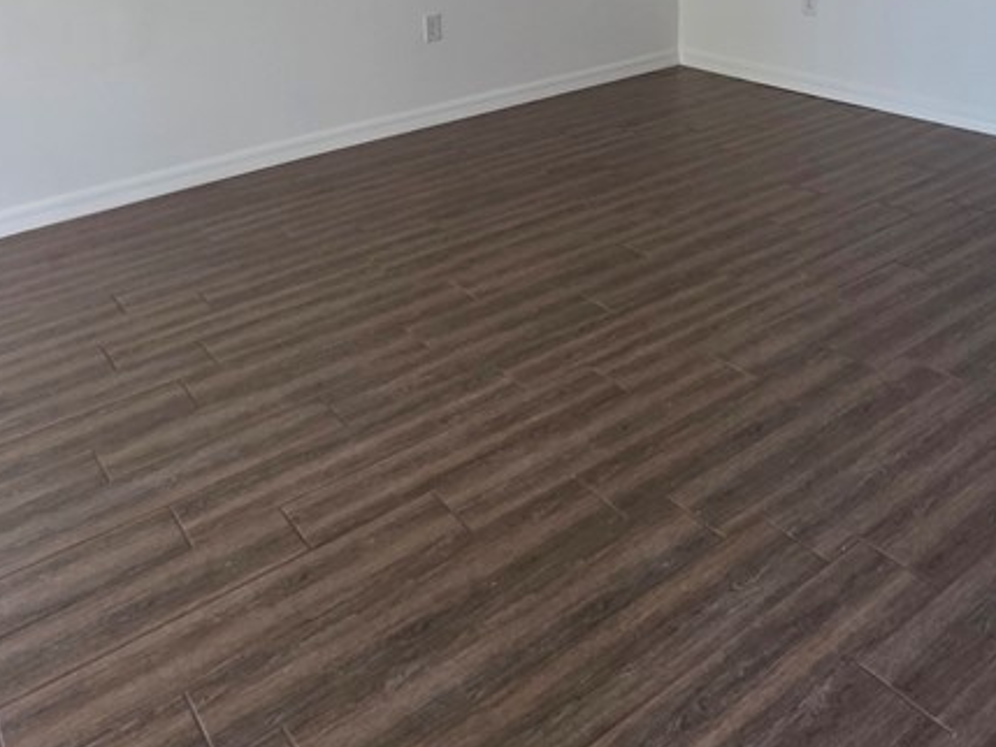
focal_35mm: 31
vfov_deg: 42.0
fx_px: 892
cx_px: 504
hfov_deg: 58.3
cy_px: 81
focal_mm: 2.2
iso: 320
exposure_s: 1/60
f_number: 1.9
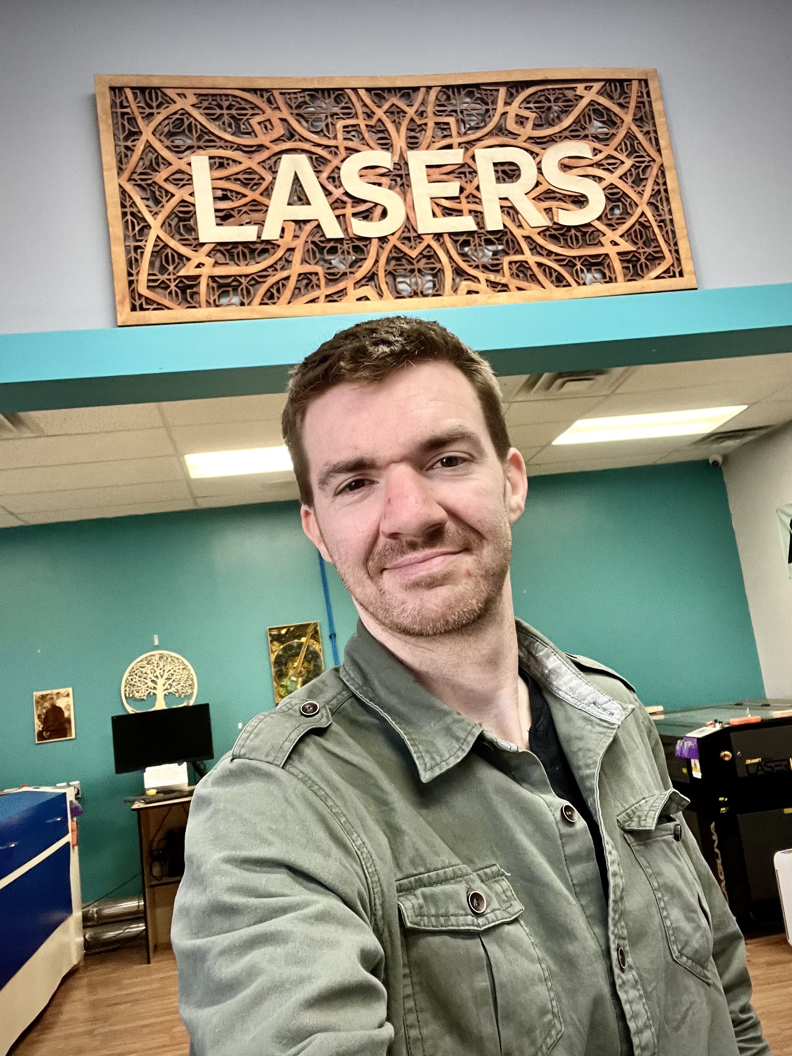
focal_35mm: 30
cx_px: 396
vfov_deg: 60.0
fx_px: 915
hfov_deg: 46.8
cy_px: 528
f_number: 2.2
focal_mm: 2.71
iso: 160
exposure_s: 1/60
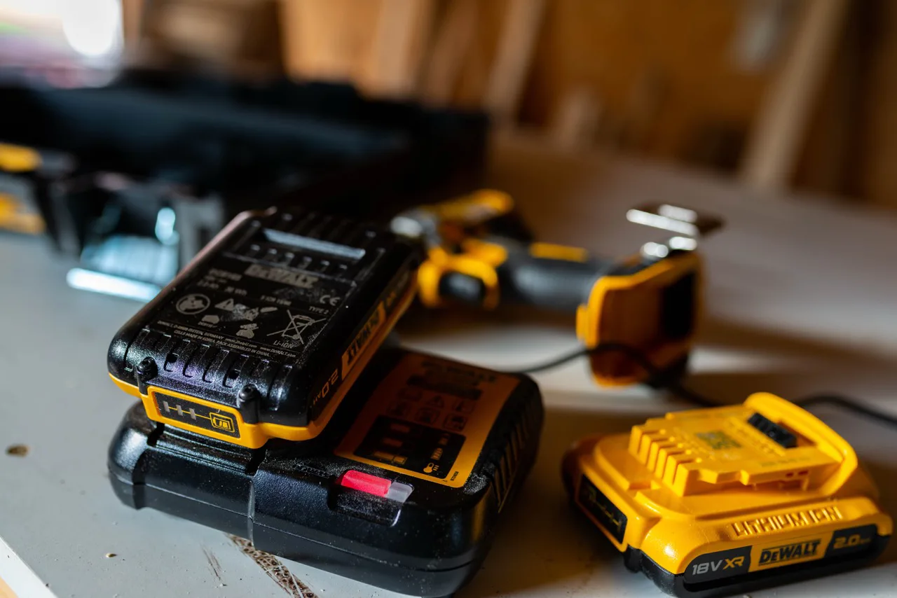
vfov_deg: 37.9
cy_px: 299
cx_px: 448
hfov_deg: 54.4
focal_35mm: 35
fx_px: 872
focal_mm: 35
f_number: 2.8
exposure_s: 1/30
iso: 100
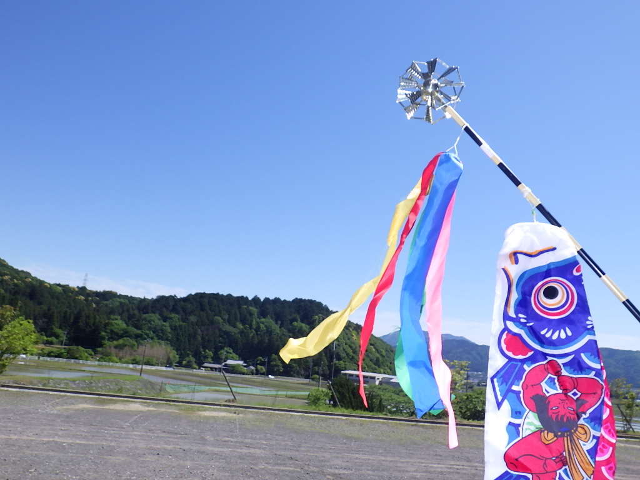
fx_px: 518
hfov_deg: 63.4
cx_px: 320
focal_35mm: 28
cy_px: 240
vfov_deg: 49.7
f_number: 4.2
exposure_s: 1/1000
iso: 125
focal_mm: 5
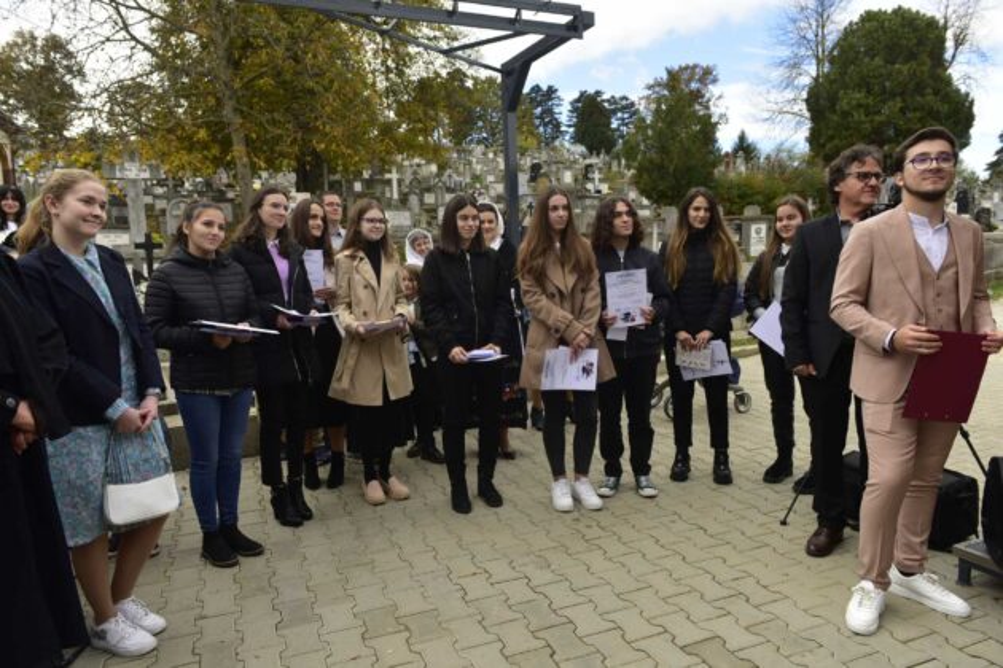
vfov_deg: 53.1
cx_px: 502
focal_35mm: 24
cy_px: 334
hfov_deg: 73.7
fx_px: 669
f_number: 5.6
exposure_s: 1/320
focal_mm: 24
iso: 160
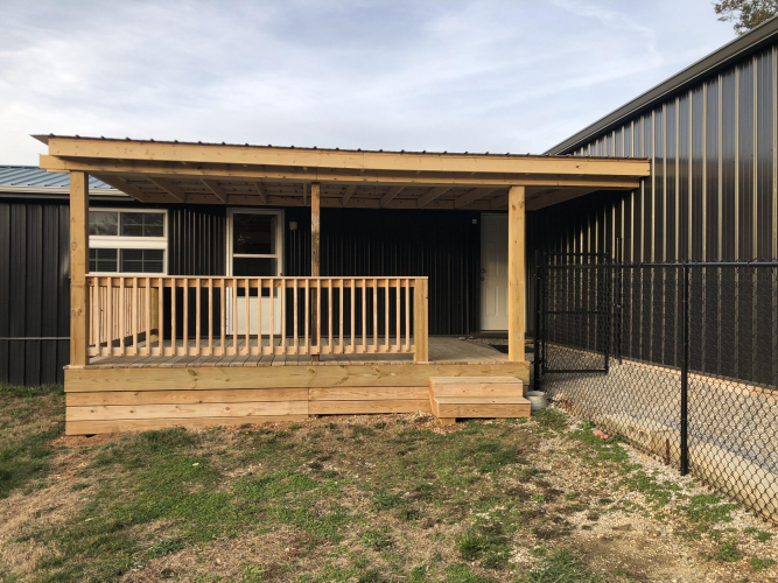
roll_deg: -0.2
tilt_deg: -0.2
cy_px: 292
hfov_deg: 63.5
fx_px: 629
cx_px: 389
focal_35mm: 28
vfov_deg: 49.7
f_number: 1.8
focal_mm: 4
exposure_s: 1/244
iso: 20
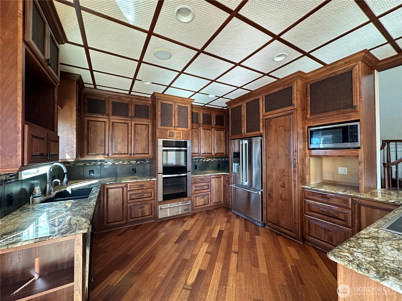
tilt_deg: +1.3
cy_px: 150
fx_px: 163
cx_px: 201
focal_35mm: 14
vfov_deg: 85.7
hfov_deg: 102.1
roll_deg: -0.2
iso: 320
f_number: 2.2
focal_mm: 2.22
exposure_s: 1/120
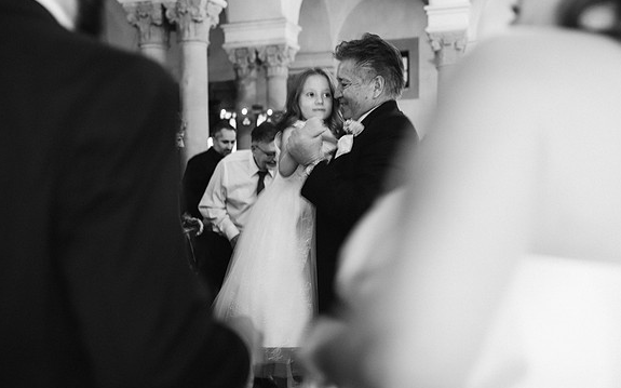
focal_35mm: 36
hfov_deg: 54.0
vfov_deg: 35.3
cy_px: 190
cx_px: 311
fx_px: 609
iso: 1600
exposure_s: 1/15
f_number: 2.5
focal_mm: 35
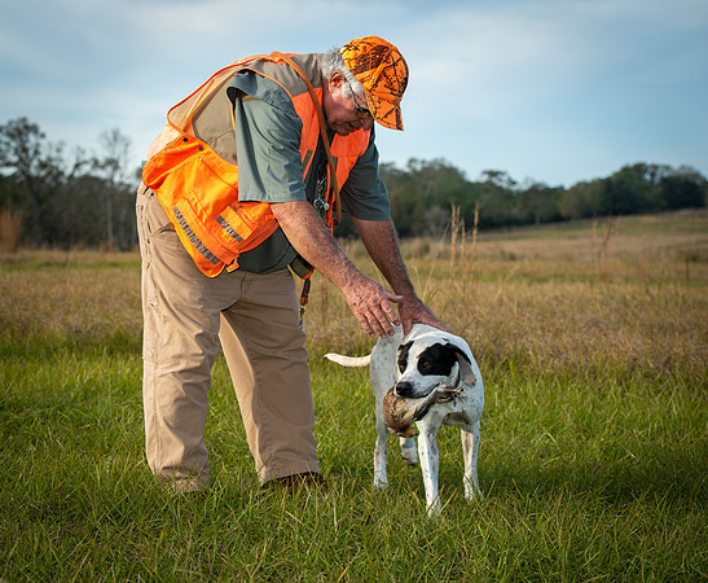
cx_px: 299
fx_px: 1924
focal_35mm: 91
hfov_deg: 20.8
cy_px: 296
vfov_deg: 17.2
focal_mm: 78
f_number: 5.6
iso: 100
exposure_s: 1/320
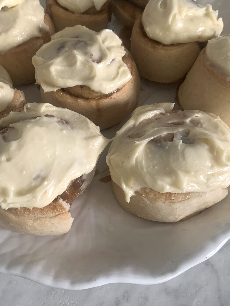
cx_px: 99
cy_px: 127
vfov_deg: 48.8
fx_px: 337
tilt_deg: -54.0
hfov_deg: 37.7
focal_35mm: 38
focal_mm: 4.25
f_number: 1.8
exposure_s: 1/60
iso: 320
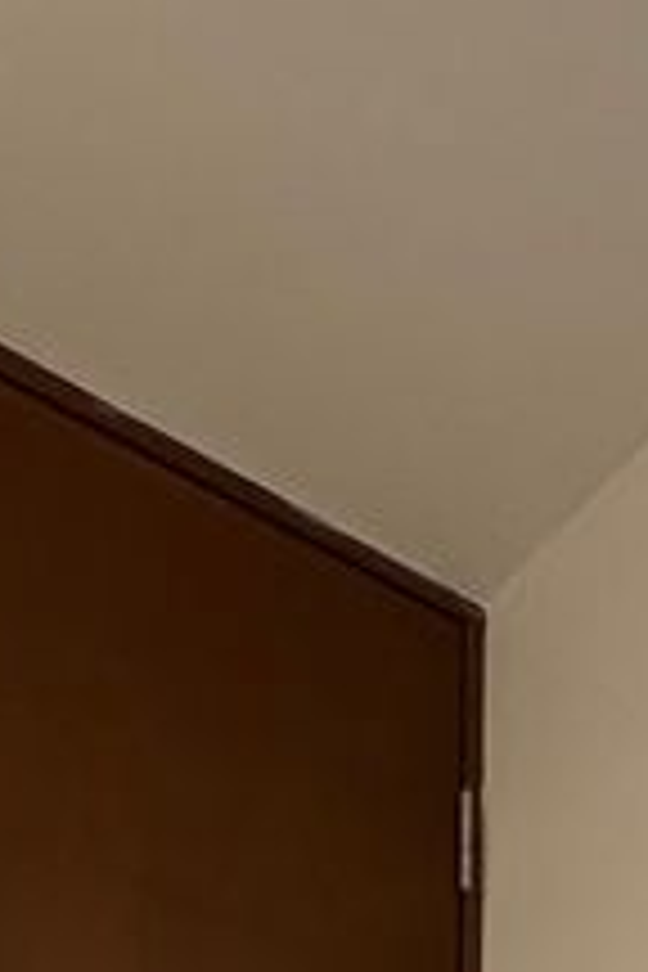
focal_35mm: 81
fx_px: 2187
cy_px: 2304
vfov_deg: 15.1
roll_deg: -1.3
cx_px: 608
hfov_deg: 16.6
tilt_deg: -3.4
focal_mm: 2.22
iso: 250
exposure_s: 1/120
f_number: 2.2
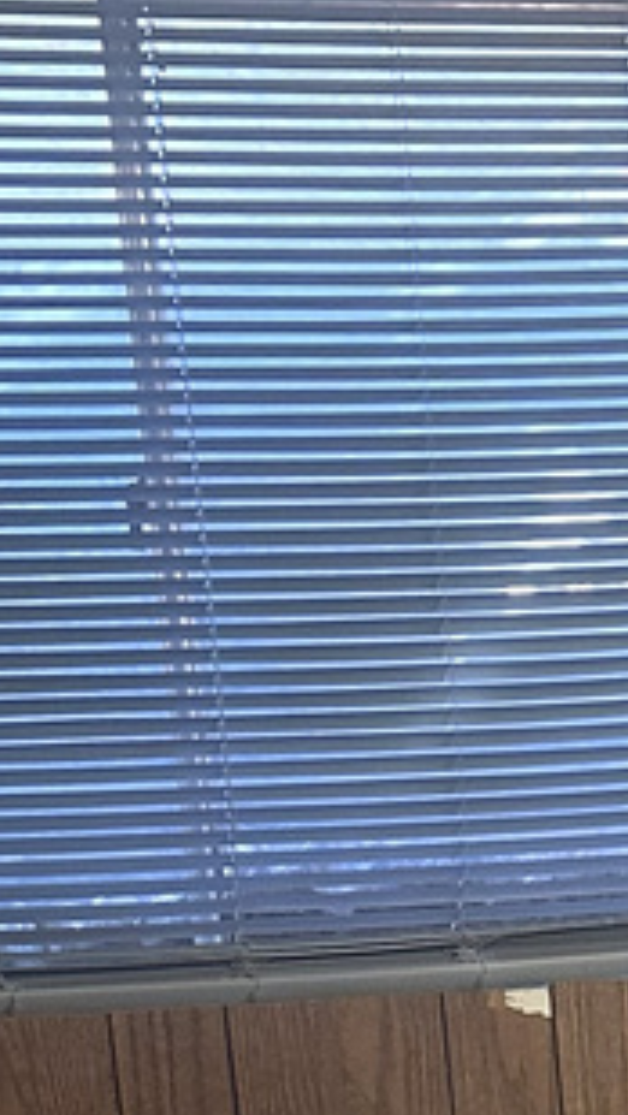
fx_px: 3845
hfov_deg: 9.0
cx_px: 1003
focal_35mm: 130
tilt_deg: -15.0
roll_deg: +2.0
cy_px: 1920
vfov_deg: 14.7
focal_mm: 6.86
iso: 200
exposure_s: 1/60
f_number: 1.78
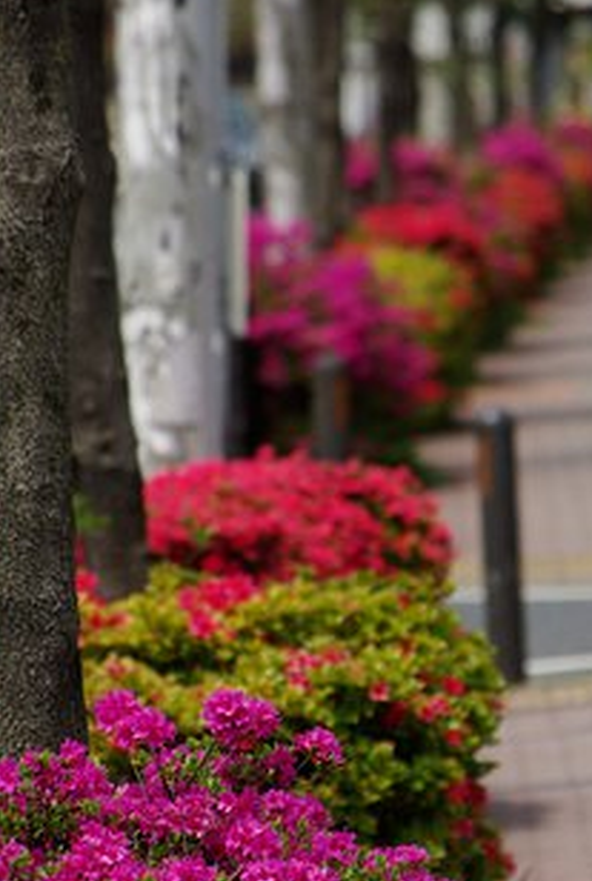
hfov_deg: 2.8
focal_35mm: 498
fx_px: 12215
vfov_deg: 4.1
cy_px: 518
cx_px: 367
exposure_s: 1/320
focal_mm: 200
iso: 100
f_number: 8
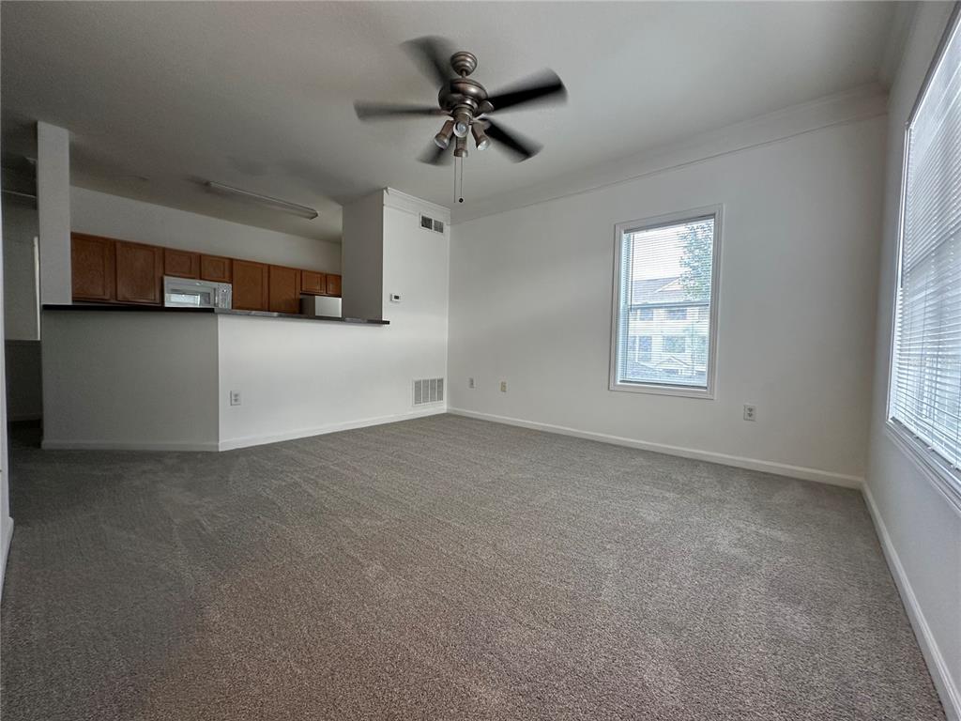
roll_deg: -1.5
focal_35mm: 14
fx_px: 389
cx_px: 480
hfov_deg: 102.1
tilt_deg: -1.2
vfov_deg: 85.7
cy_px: 360
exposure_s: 1/60
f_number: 2.2
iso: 200
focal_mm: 2.22
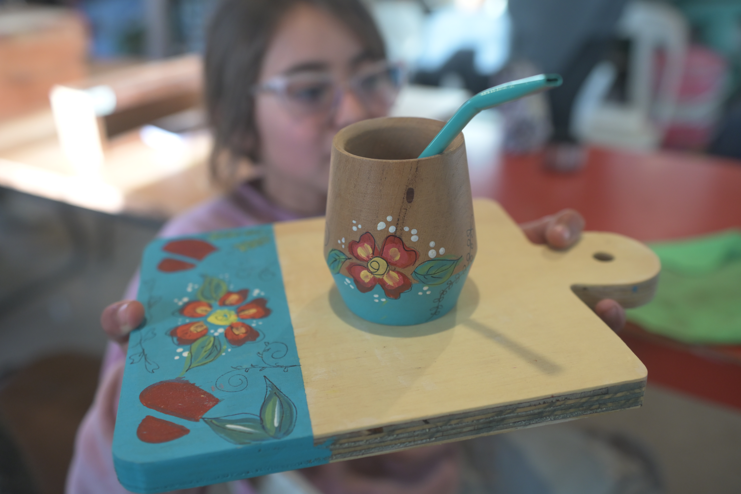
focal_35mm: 35
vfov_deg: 37.9
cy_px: 247
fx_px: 720
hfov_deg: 54.4
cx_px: 370
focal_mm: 35
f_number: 2.8
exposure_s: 1/160
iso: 2000
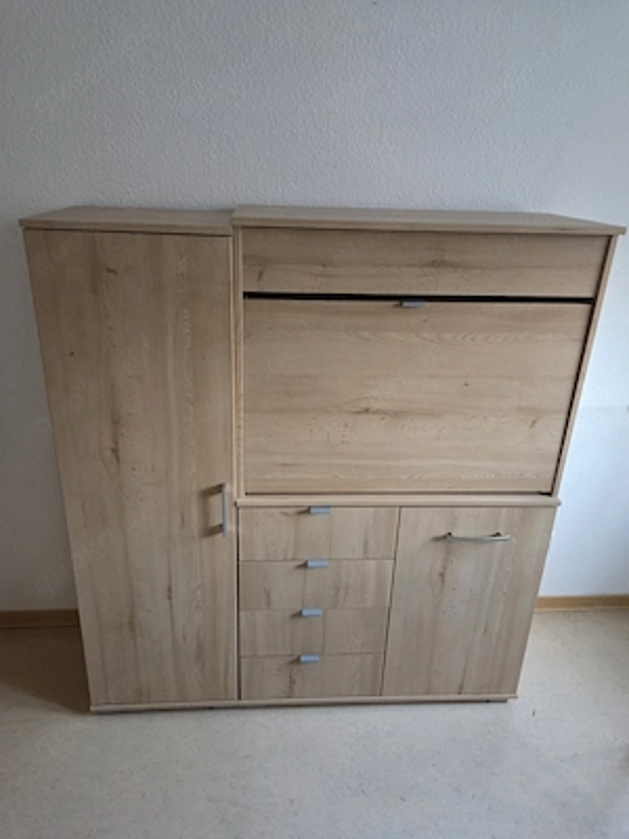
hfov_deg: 58.9
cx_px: 314
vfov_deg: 73.9
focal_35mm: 23
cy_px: 420
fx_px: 557
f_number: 1.8
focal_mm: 5.4
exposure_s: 1/120
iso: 1600
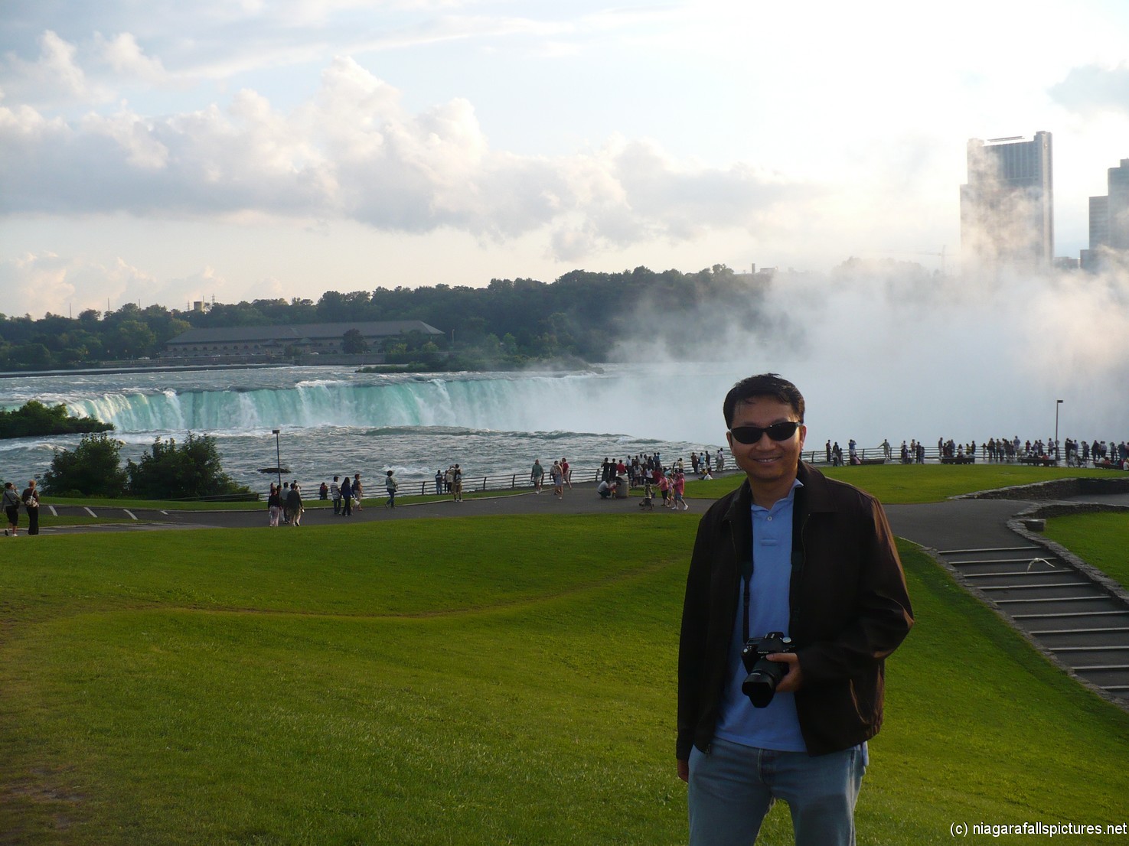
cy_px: 423
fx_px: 1207
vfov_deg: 38.7
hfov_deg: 50.1
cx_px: 564
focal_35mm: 37
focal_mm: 6.1
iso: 100
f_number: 2.8
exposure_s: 1/640
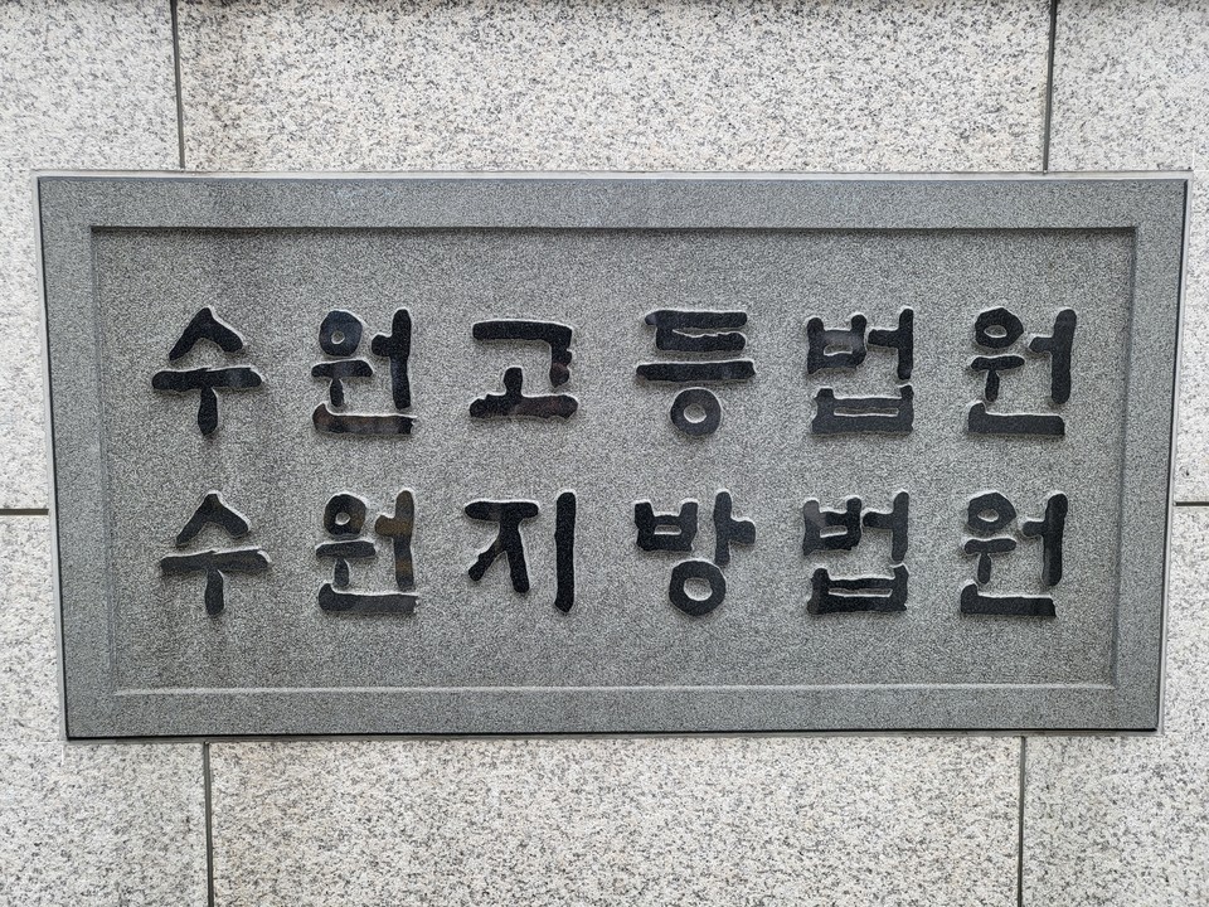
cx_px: 604
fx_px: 908
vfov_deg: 53.1
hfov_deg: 67.3
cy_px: 454
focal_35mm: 26
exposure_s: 1/525
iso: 50
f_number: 1.8
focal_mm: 4.25
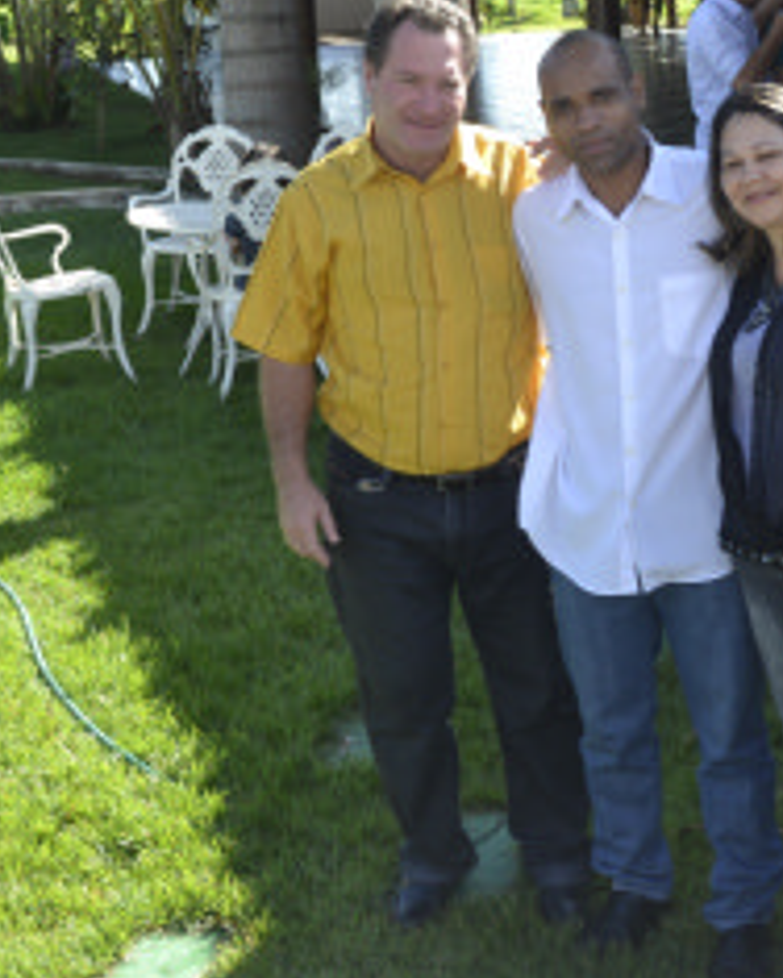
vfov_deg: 26.3
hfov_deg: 20.9
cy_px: 356
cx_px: 654
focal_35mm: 72
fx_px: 2086
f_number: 5.6
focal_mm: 24
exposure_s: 1/125
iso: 100
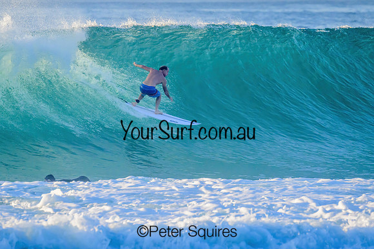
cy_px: 82
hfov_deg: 2.7
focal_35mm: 762
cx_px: 200
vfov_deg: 1.8
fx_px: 7923
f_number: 11
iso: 1800
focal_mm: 560
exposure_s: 1/1600
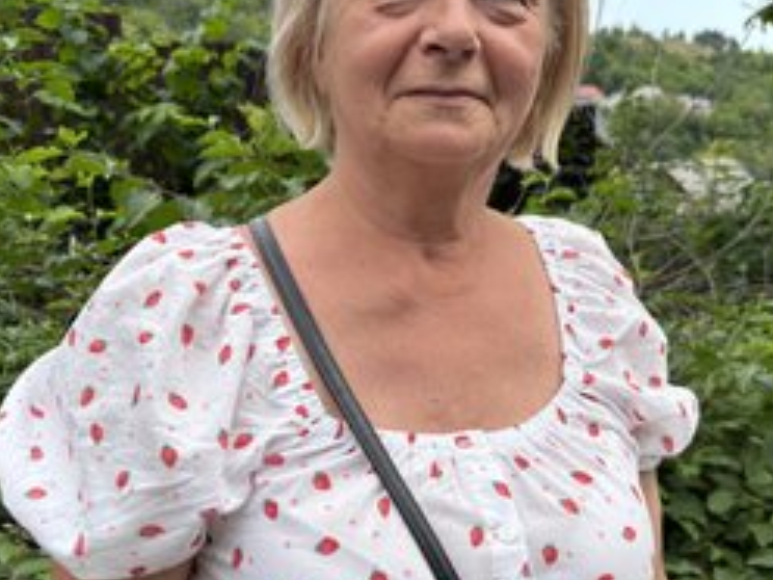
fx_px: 938
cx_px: 390
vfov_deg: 34.3
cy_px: 268
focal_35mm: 42
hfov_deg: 44.8
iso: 50
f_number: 1.6
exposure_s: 1/1190
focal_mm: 5.96
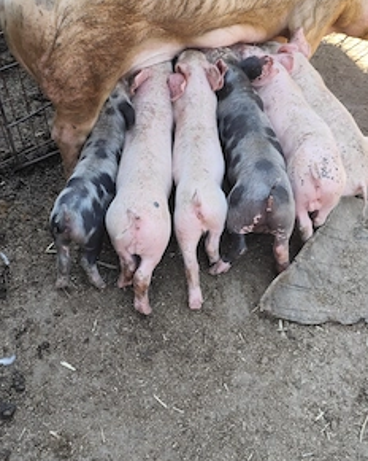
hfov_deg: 47.1
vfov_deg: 57.1
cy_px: 243
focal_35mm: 31
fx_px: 422
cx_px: 171
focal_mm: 6.19
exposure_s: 1/142
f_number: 1.65
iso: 50
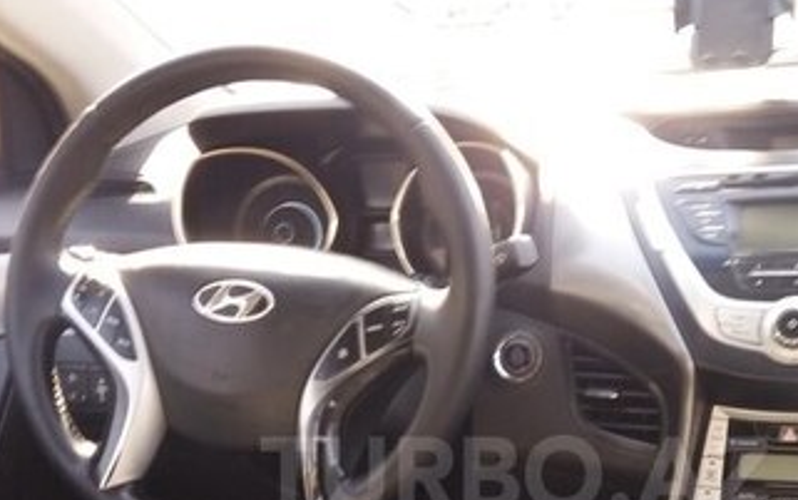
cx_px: 515
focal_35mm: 61
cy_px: 474
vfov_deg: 20.8
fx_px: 1327
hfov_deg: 33.2
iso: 80
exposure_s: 1/50
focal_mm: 3.7
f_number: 1.9
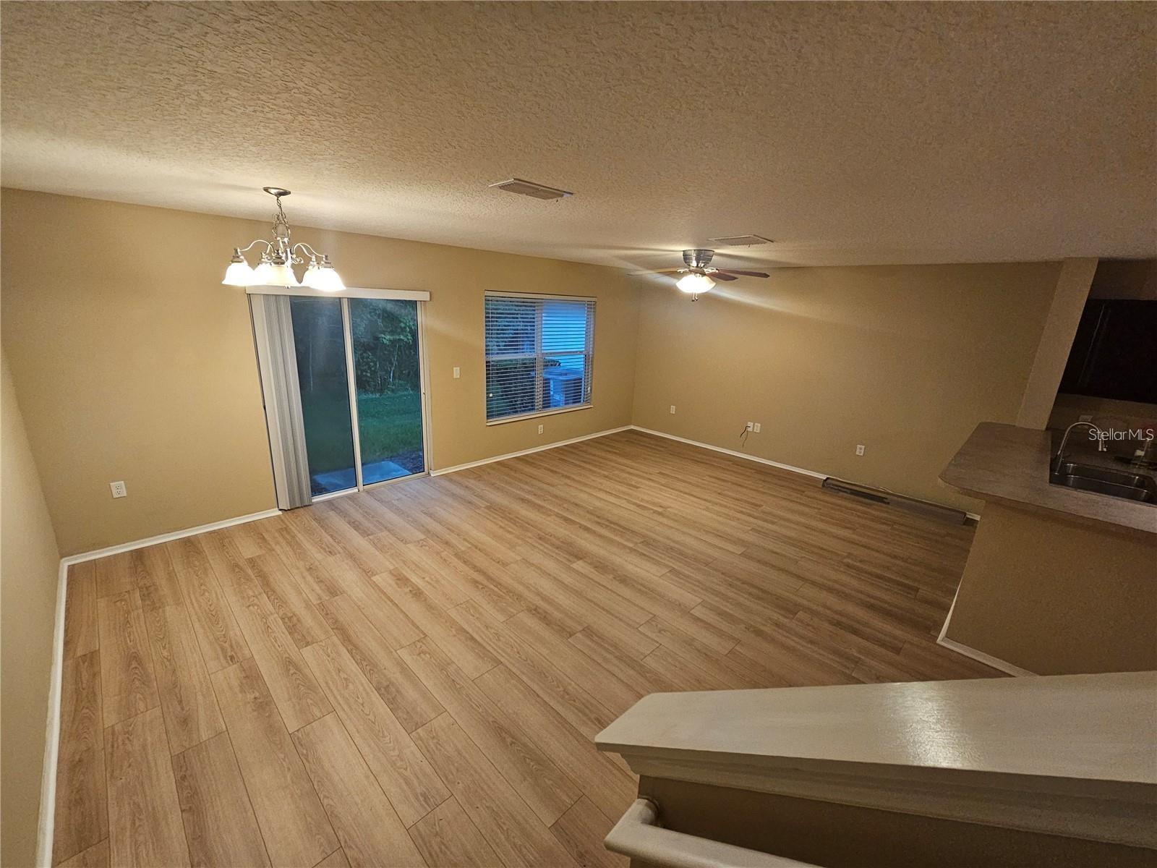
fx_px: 435
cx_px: 578
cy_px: 434
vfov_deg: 89.9
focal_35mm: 13
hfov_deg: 106.2
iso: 400
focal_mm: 2.2
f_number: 2.2
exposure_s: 1/60
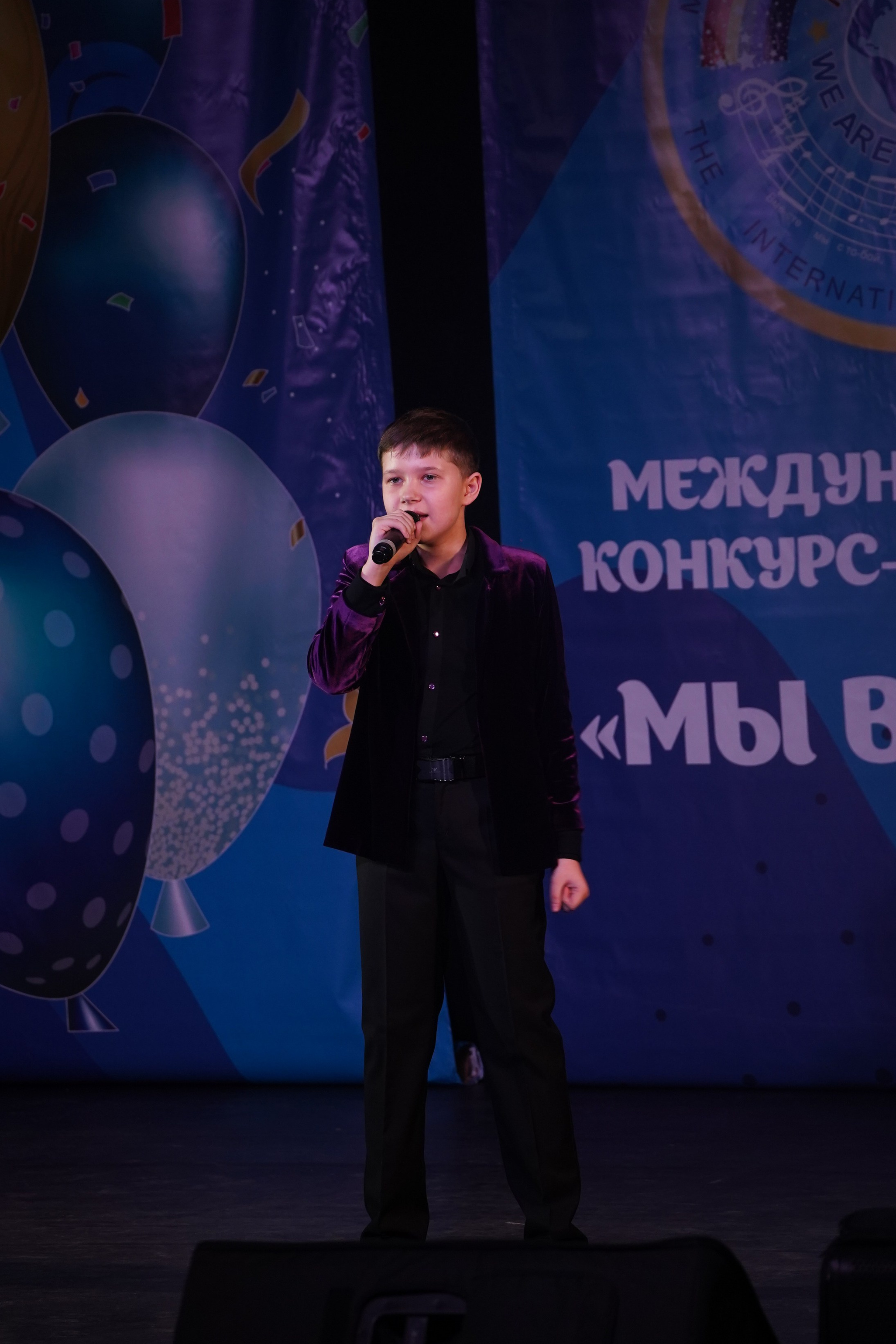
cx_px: 467
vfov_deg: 10.2
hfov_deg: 6.8
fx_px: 7542
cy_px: 673
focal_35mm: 202
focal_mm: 162
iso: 1600
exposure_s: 1/250
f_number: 5.6
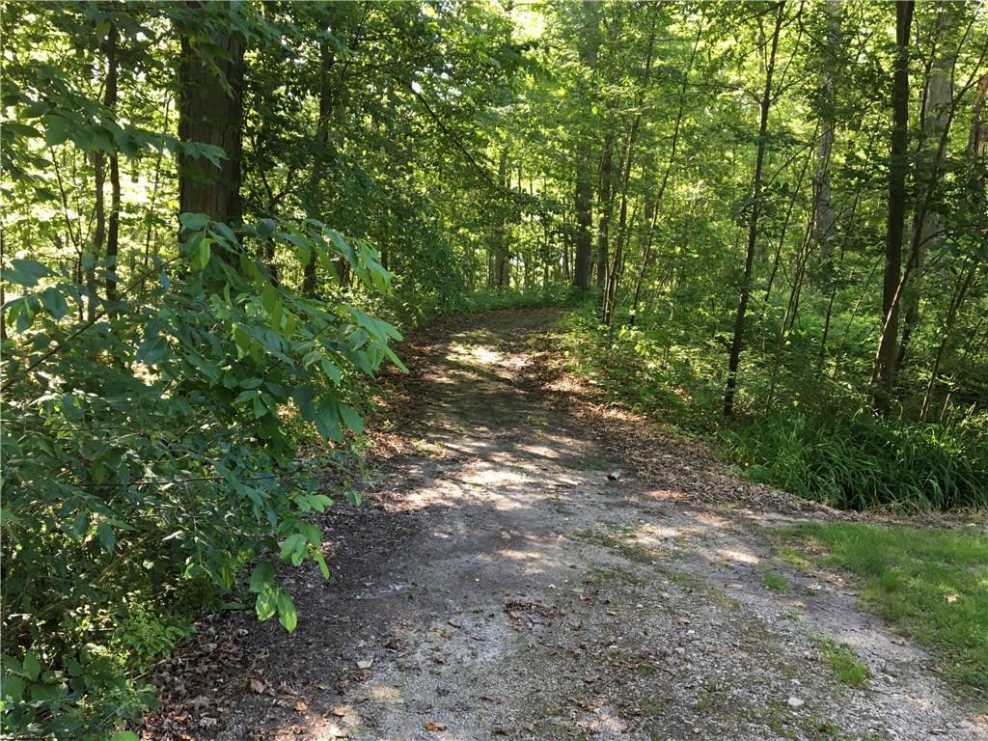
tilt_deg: -5.4
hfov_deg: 61.7
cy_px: 370
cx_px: 494
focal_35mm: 29
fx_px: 828
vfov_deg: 48.2
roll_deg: -2.3
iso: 25
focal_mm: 4.15
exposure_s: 1/40
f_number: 2.2
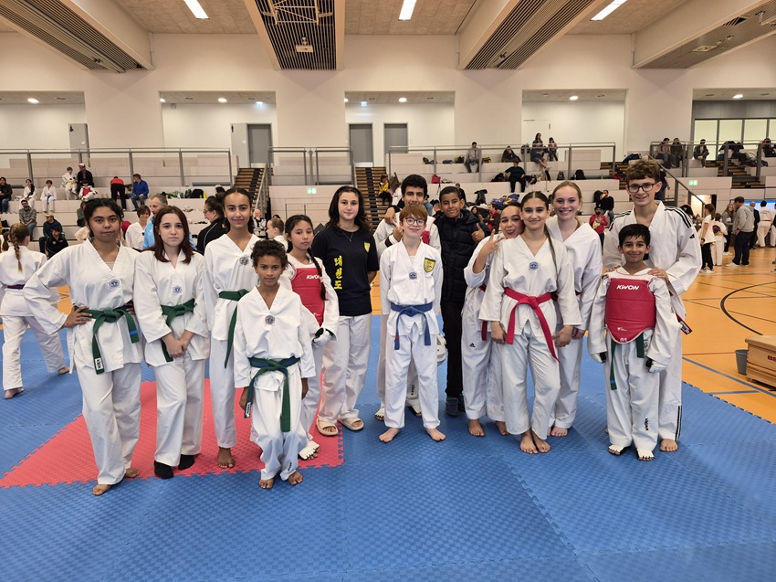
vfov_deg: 58.9
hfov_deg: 73.9
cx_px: 388
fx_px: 515
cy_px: 291
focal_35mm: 23
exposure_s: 1/56
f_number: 1.8
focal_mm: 5.4
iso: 160
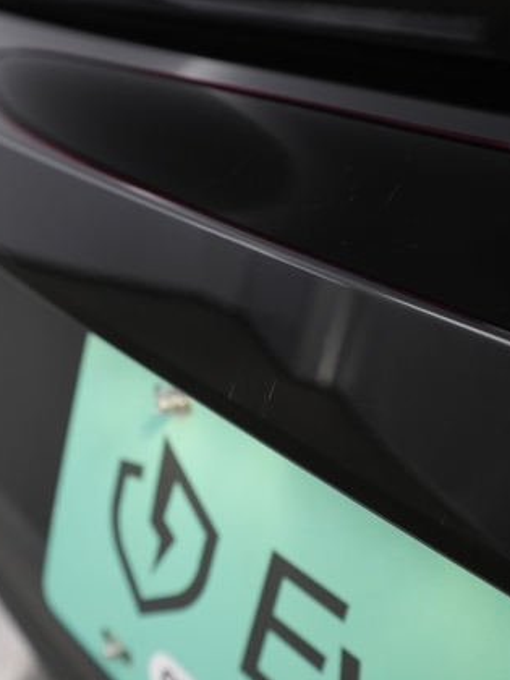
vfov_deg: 45.8
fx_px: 805
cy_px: 338
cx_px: 159
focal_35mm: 41
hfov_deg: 34.7
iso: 2000
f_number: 4.5
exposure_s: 1/125
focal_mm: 28
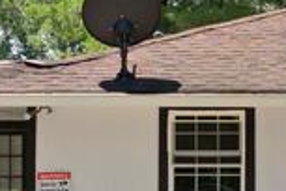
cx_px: 490
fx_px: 1623
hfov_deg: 9.6
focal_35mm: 204
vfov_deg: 6.7
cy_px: 145
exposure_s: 1/125
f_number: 9
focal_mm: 30.5
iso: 100
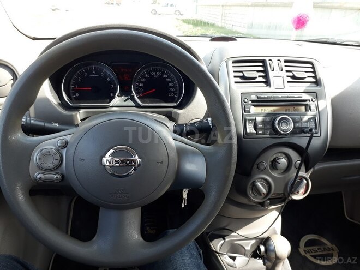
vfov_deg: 51.4
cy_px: 135
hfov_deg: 65.3
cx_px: 180
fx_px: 281
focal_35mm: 27
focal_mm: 3.6
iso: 50
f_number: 1.9
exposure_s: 1/100
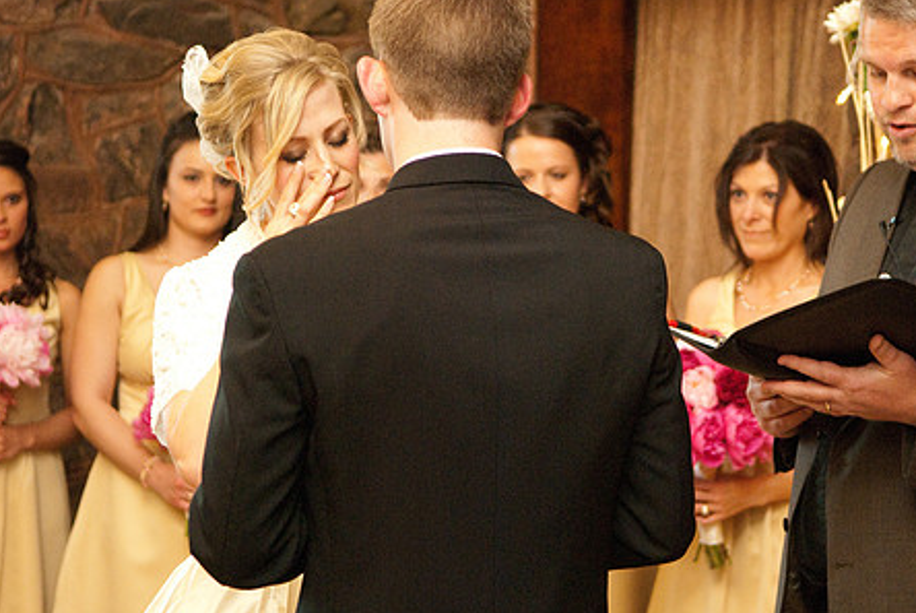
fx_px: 2742
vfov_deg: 12.7
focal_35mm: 108
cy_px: 244
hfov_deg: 18.9
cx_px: 555
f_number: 2.8
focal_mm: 55
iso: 1600
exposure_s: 1/60
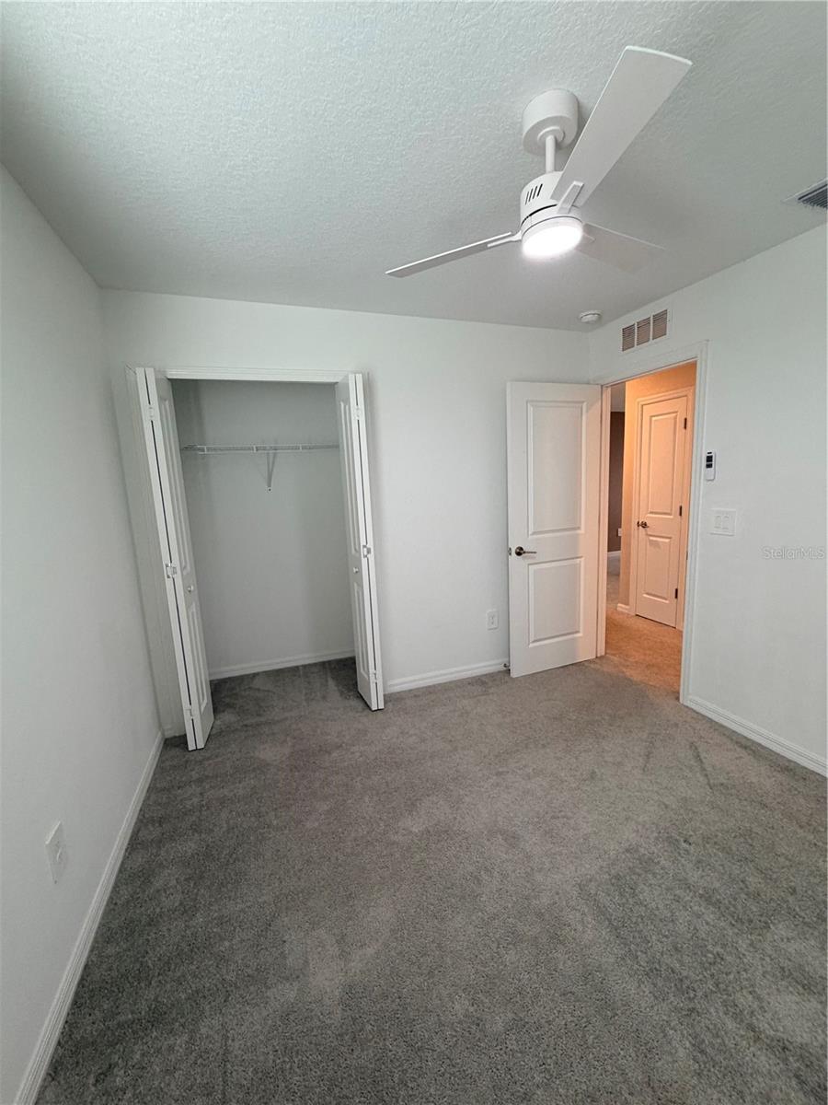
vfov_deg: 102.1
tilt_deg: -7.7
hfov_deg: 85.7
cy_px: 552
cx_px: 414
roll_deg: +3.6
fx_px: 446
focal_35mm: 14
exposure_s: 1/60
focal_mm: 2.22
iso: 200
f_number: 2.2
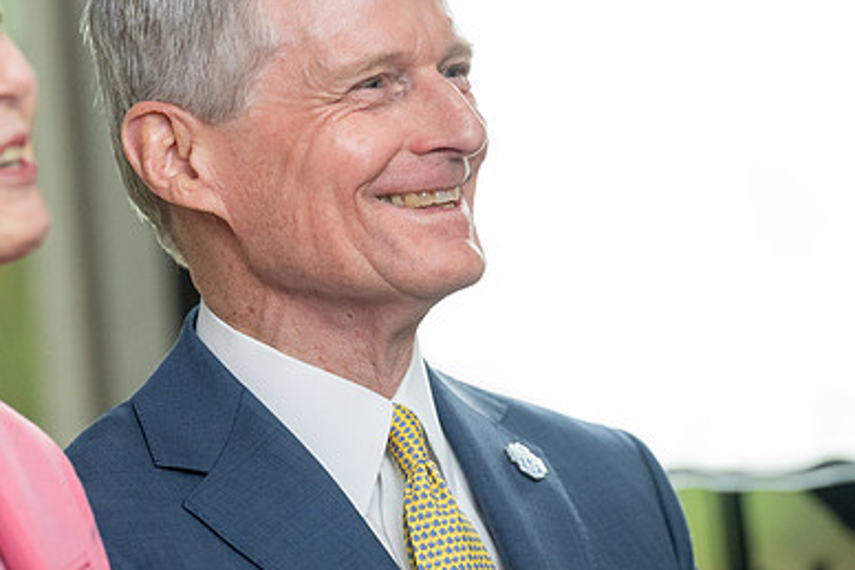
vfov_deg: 4.6
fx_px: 7104
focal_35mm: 299
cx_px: 291
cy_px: 188
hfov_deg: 6.9
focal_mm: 200
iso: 2500
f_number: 4
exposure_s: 1/400
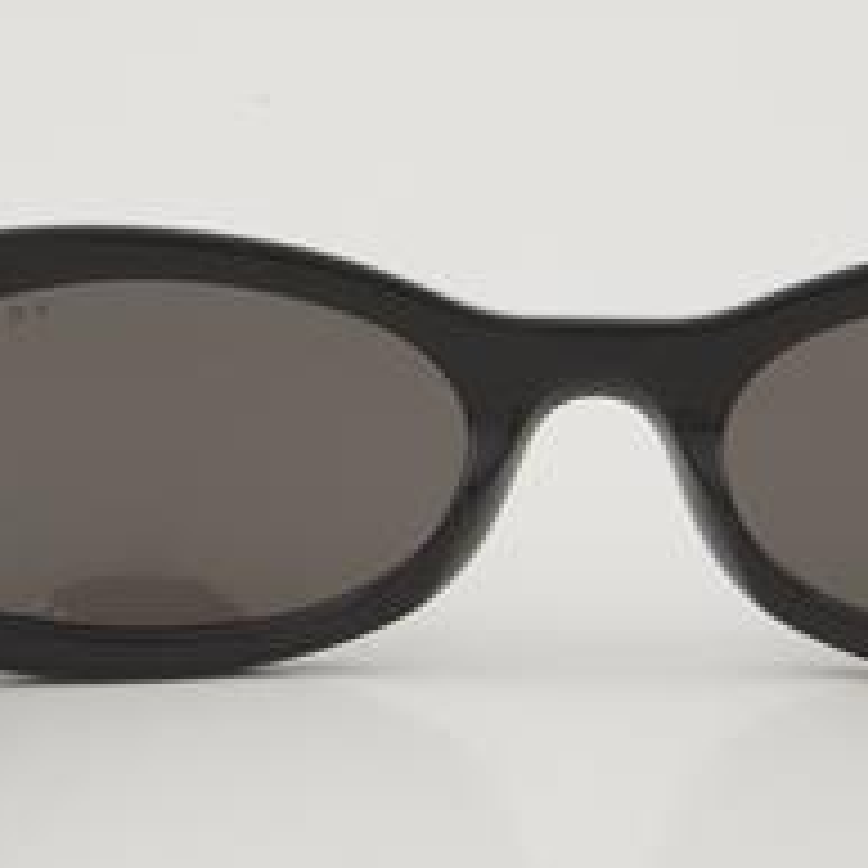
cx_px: 594
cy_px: 436
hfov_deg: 12.0
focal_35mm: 145
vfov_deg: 12.1
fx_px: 4110
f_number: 32
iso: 100
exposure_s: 1/3
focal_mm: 55
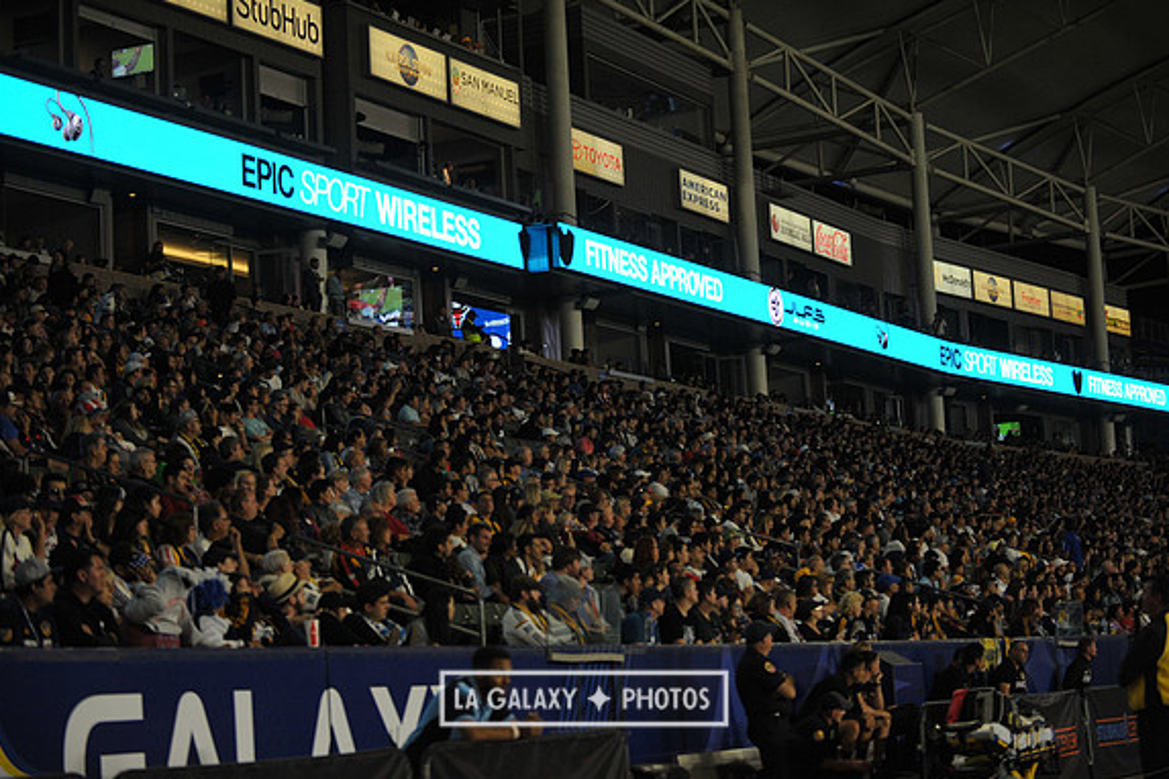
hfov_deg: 25.1
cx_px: 583
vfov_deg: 16.9
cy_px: 392
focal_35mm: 81
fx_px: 2630
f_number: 2.8
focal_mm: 80
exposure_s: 1/1250
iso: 1250
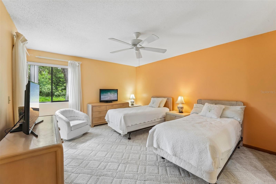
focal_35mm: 15
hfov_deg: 101.9
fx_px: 112
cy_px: 92
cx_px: 138
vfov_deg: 78.8
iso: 320
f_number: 11
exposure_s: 1/4
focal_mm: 14.6
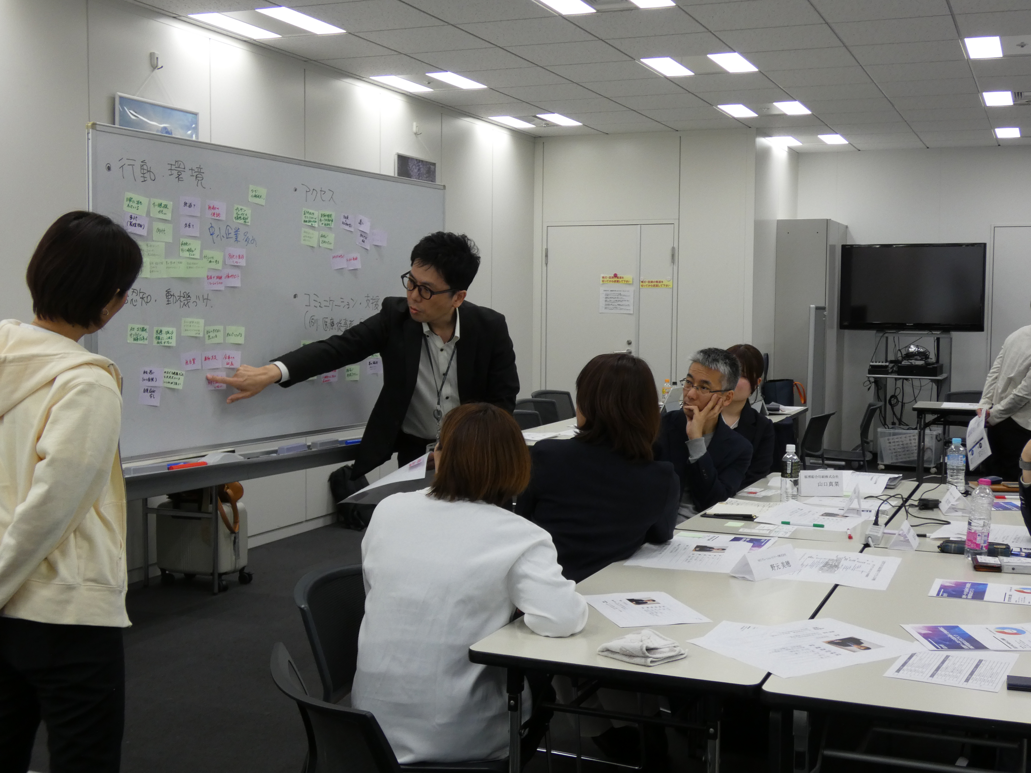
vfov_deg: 35.1
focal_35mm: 41
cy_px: 386
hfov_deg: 45.8
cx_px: 516
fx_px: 1221
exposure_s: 1/80
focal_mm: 7.3
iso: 200
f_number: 3.6
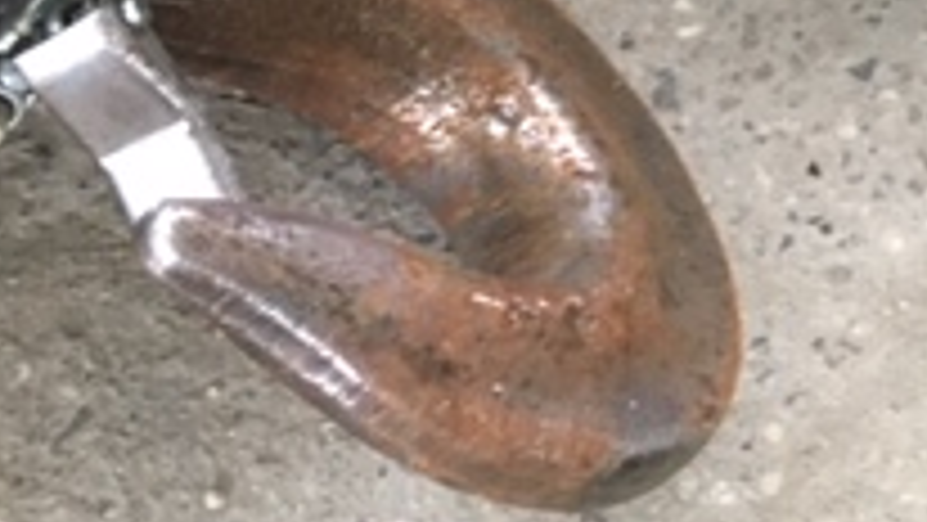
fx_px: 2409
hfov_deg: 19.9
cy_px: 112
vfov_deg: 12.3
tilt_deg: -75.1
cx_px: -288
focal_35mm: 98
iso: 200
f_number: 2.2
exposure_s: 1/20
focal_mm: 4.15
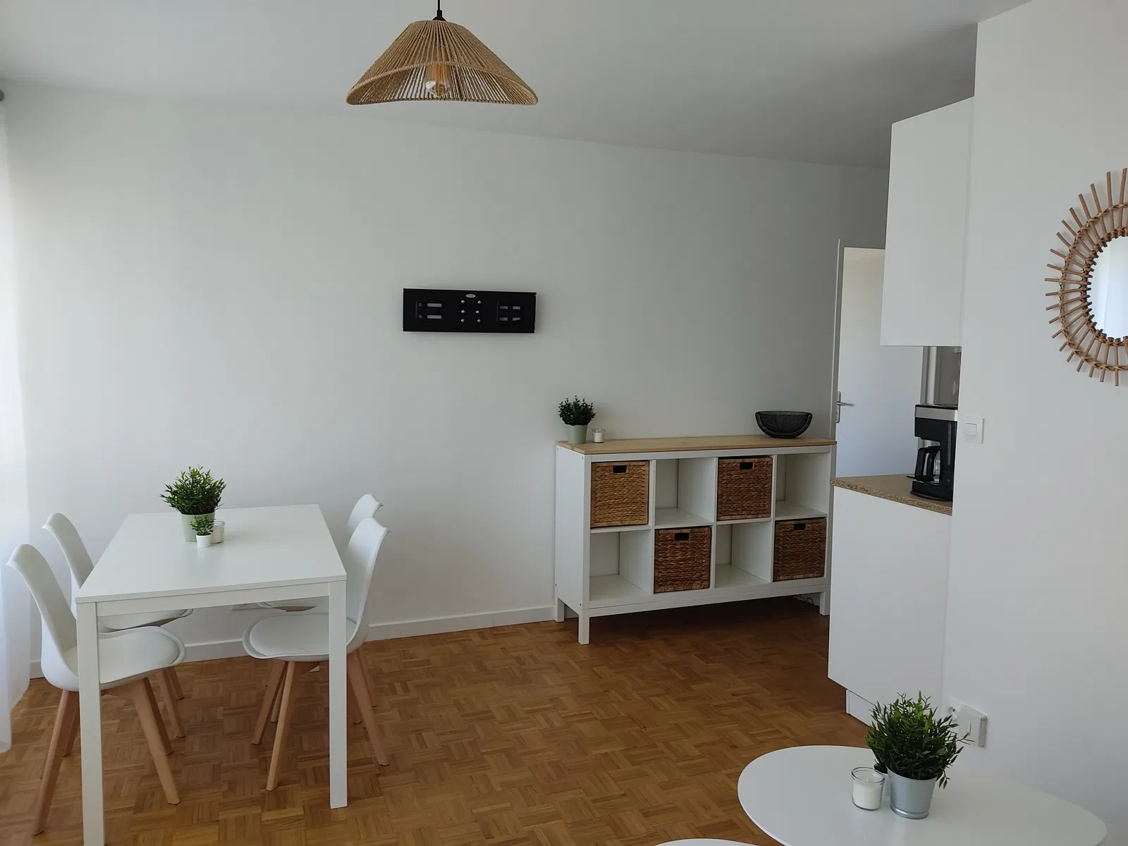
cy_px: 423
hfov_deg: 67.3
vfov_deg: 53.1
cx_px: 564
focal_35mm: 26
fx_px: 847
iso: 102
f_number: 1.79
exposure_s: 1/50
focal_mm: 4.74
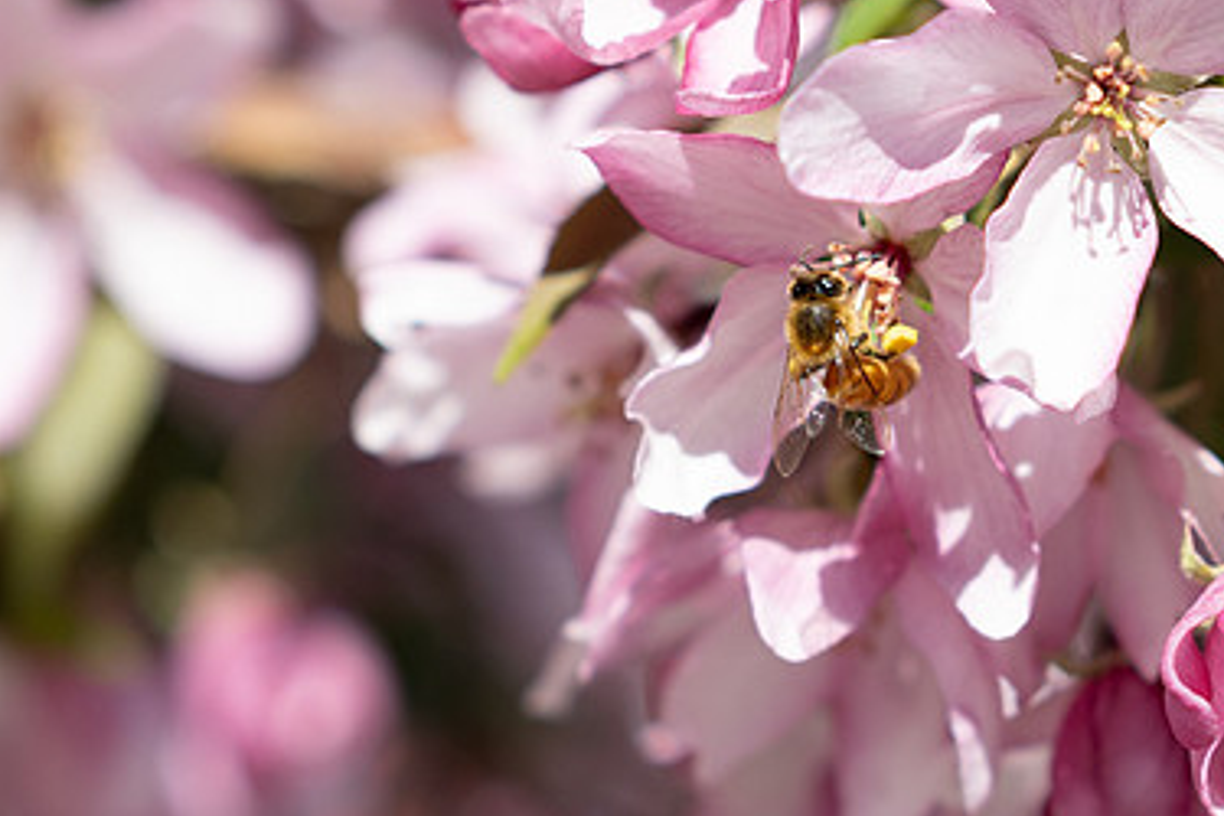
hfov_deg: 6.7
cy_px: 475
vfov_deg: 4.5
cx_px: 891
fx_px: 10437
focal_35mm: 307
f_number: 2.8
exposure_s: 1/2000
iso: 125
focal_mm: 85
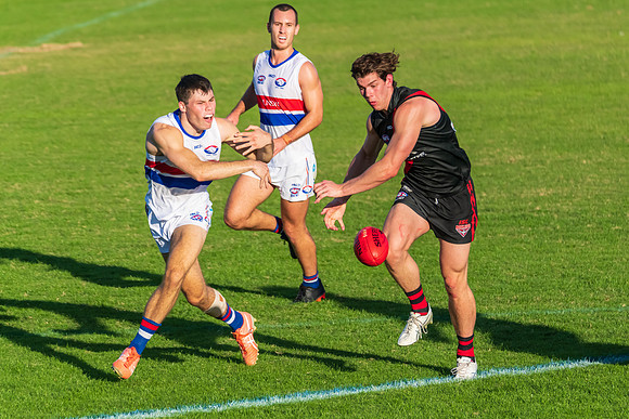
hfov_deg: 5.2
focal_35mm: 398
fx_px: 6948
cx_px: 391
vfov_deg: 3.5
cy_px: 247
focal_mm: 320
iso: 1000
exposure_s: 1/4000
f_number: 5.6
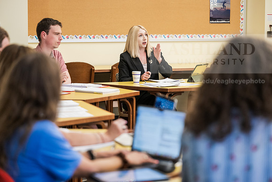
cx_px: 136
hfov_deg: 21.7
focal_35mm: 94
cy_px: 91
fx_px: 710
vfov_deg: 14.6
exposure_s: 1/200
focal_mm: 94
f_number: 2.8
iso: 1600
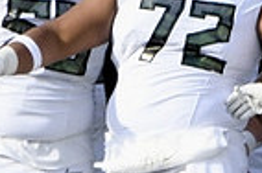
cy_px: 17
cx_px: 245
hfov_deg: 0.8
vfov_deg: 0.6
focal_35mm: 2456
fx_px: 17834
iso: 640
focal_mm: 400
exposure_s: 1/1000
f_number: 5.6
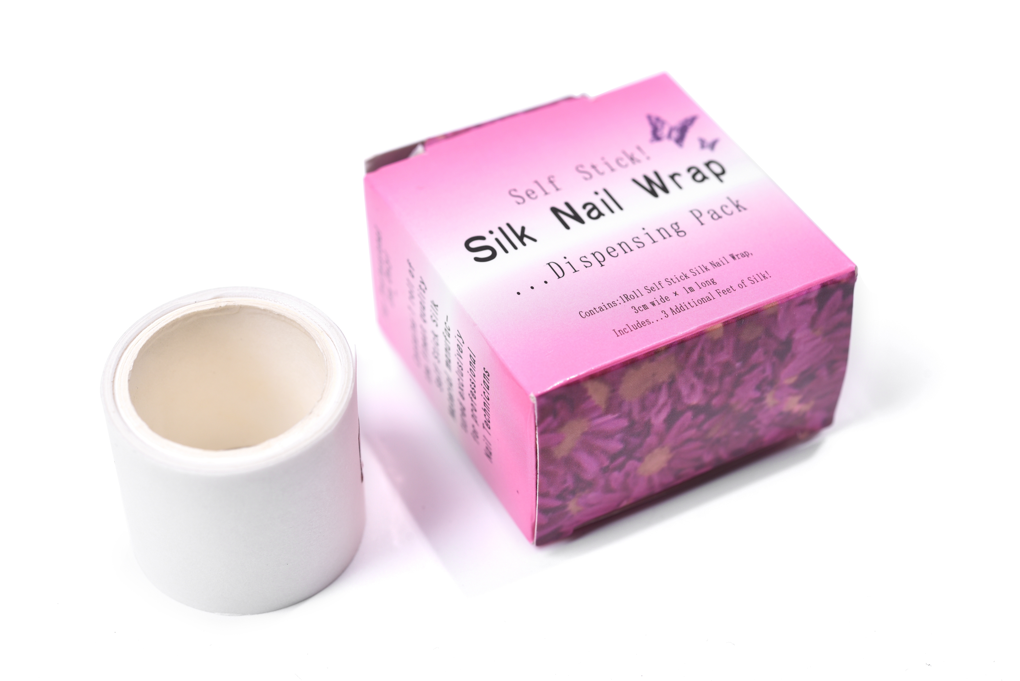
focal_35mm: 60
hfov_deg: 33.4
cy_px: 340
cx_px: 510
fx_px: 1701
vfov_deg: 22.6
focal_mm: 60
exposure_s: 1/125
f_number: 9
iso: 100
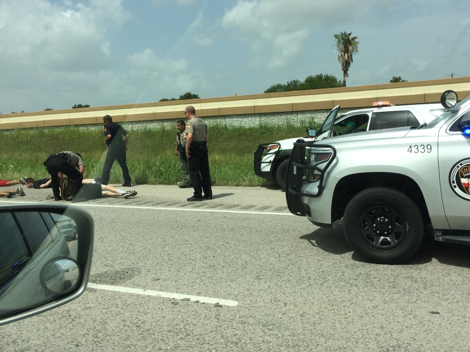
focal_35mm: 34
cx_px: 269
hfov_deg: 53.8
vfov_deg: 41.8
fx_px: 462
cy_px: 173
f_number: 2.2
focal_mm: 4.15
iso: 32
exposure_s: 1/2564
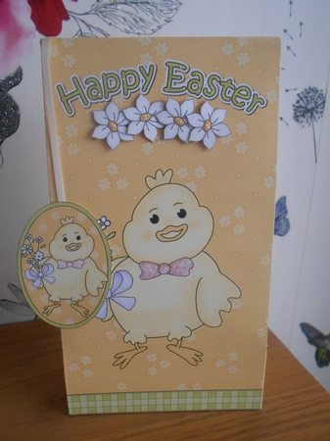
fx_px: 382
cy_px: 220
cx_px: 165
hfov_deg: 46.8
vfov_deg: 60.0
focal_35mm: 30
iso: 400
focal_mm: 5.1
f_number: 3.4
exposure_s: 1/30
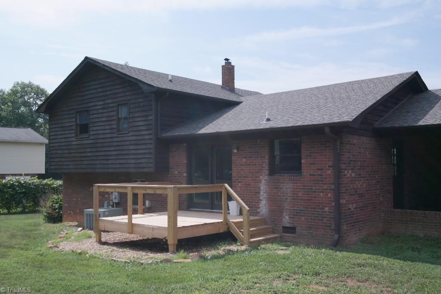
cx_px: 220
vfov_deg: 36.9
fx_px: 441
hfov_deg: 53.1
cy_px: 147
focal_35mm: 36
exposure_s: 1/180
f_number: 11
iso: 400
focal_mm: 24
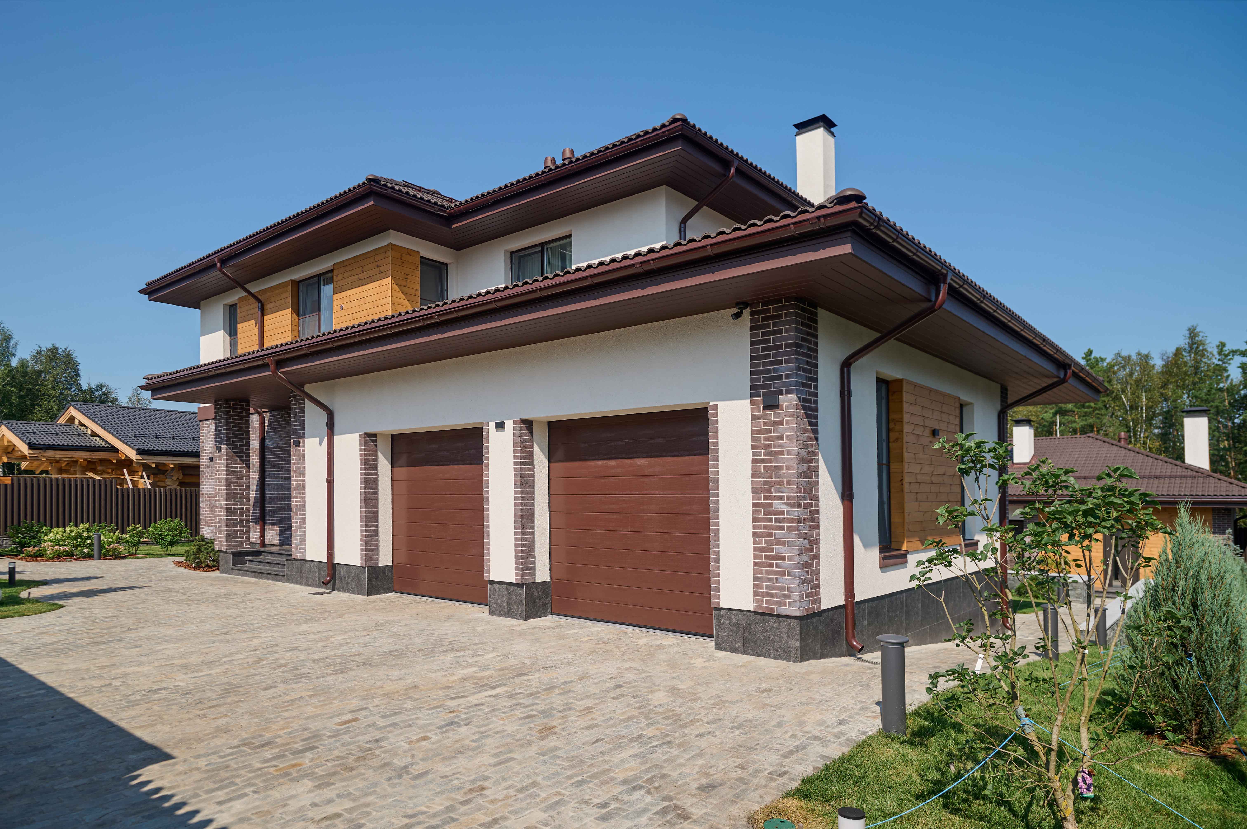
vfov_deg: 61.9
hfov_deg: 84.0
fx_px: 692
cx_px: 624
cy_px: 414
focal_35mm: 20
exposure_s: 1/500
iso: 100
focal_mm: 20
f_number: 6.3
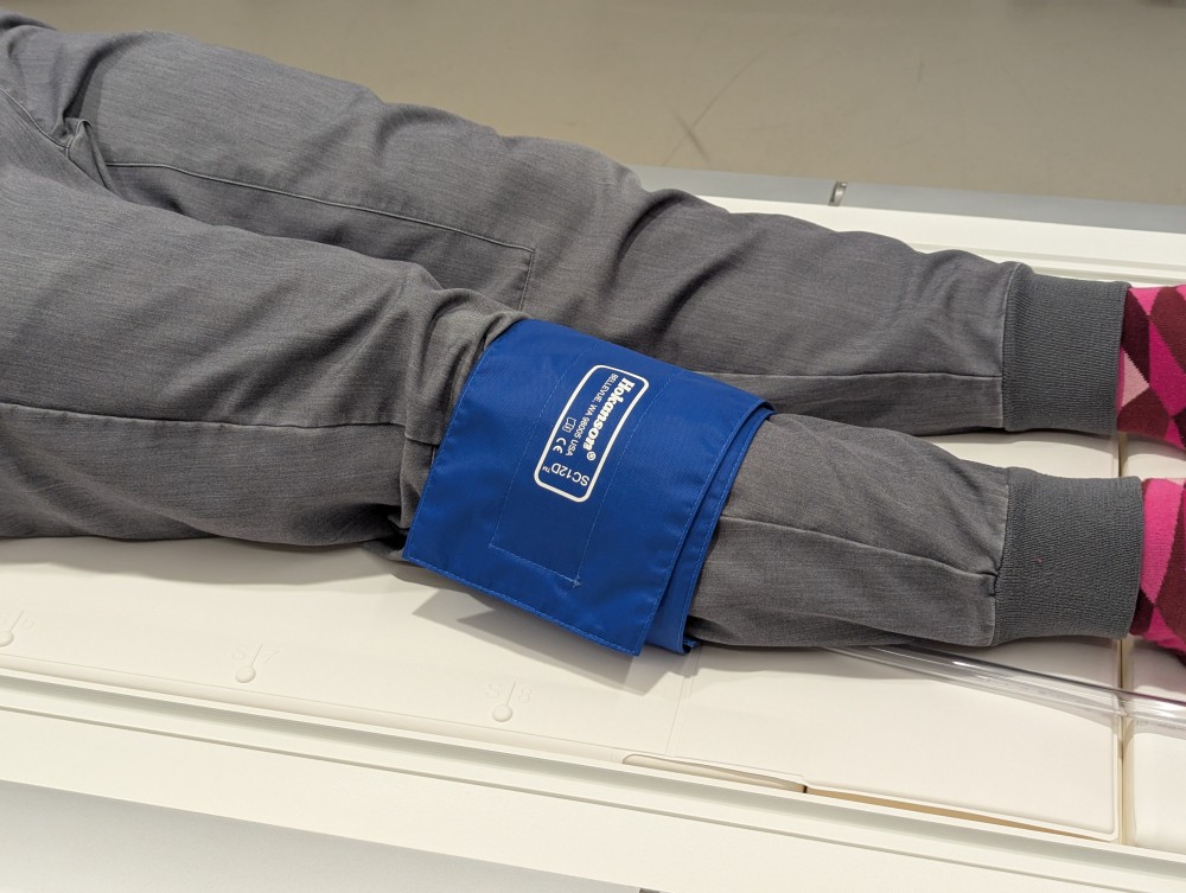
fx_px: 1647
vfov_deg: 30.3
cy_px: 446
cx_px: 593
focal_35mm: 48
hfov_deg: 39.6
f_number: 1.85
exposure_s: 1/74.8
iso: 192
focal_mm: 6.81
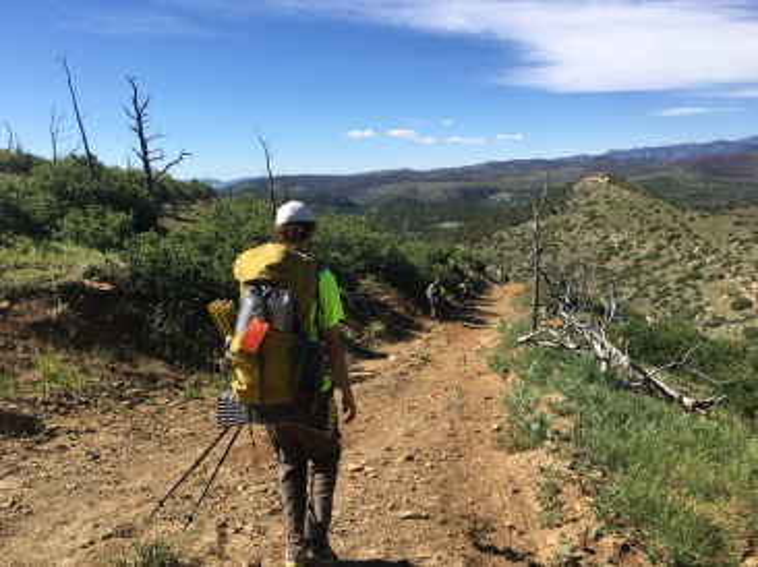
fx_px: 635
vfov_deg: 48.2
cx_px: 379
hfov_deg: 61.7
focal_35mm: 29
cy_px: 284
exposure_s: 1/1425
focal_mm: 4.15
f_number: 2.2
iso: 25
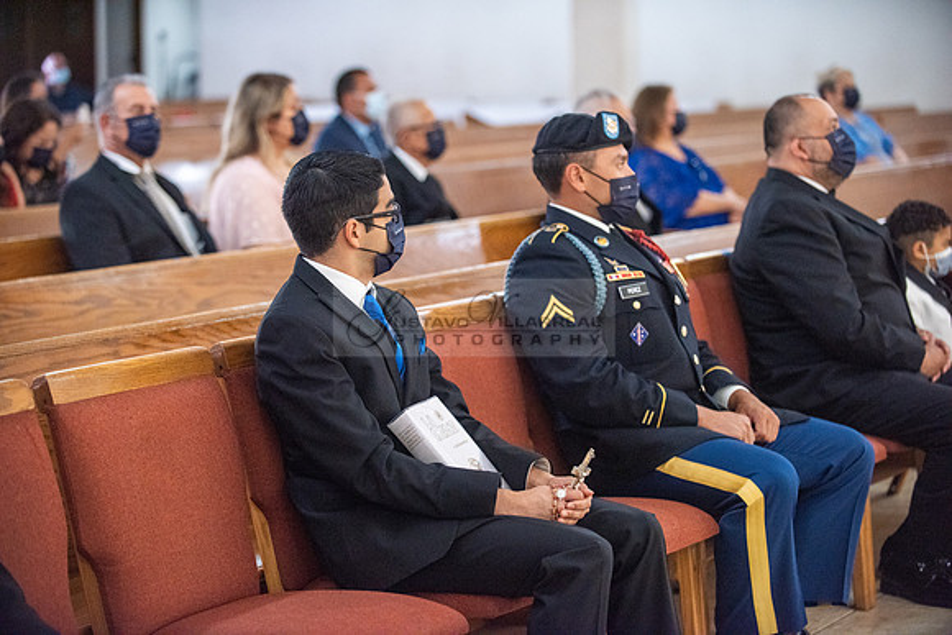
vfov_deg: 14.4
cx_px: 476
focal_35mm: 95
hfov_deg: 21.5
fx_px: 2513
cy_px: 318
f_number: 2.8
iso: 2000
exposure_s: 1/200
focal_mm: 95
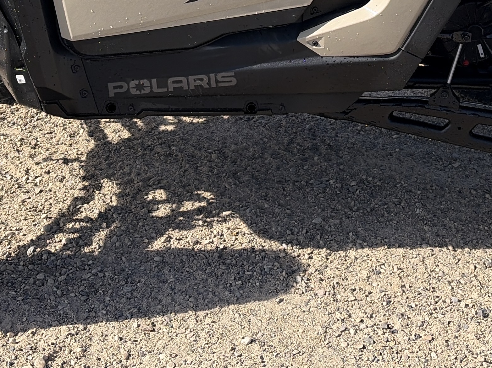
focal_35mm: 67
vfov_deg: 20.6
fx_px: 952
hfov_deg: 29.0
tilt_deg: -10.5
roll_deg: -1.1
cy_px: -66
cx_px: 267
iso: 50
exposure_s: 1/2865
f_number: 1.6
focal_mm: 5.96
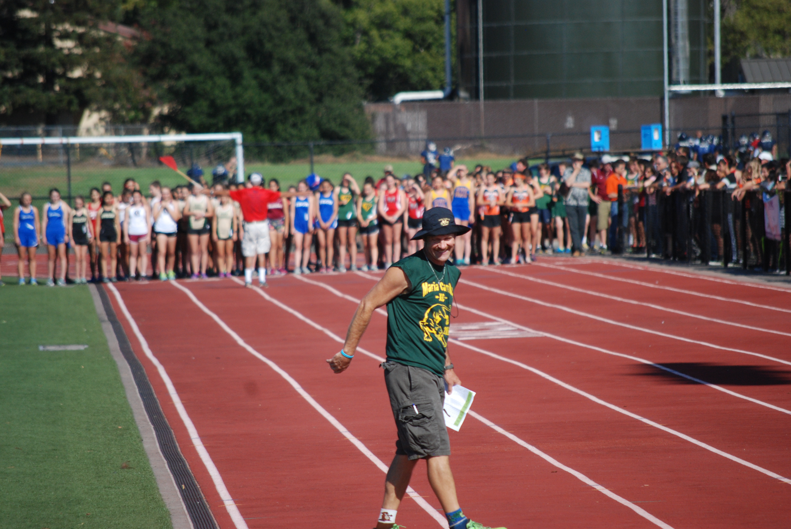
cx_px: 396
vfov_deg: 4.6
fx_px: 6600
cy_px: 264
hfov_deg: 6.9
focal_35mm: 300
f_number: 5.6
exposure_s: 1/1600
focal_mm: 200
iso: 400
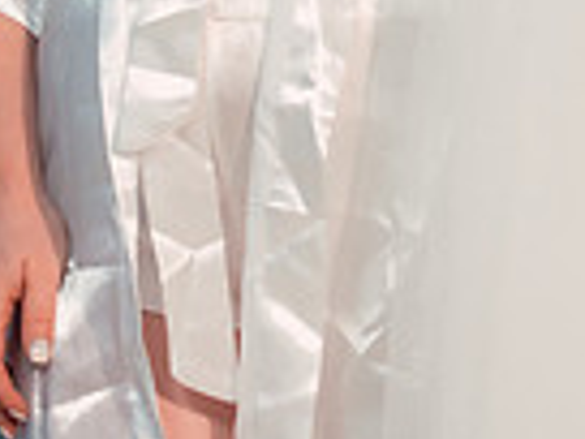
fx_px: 4850
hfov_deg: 6.9
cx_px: 370
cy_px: -465
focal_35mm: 287
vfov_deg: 5.1
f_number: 3
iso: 1600
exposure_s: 1/200
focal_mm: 90
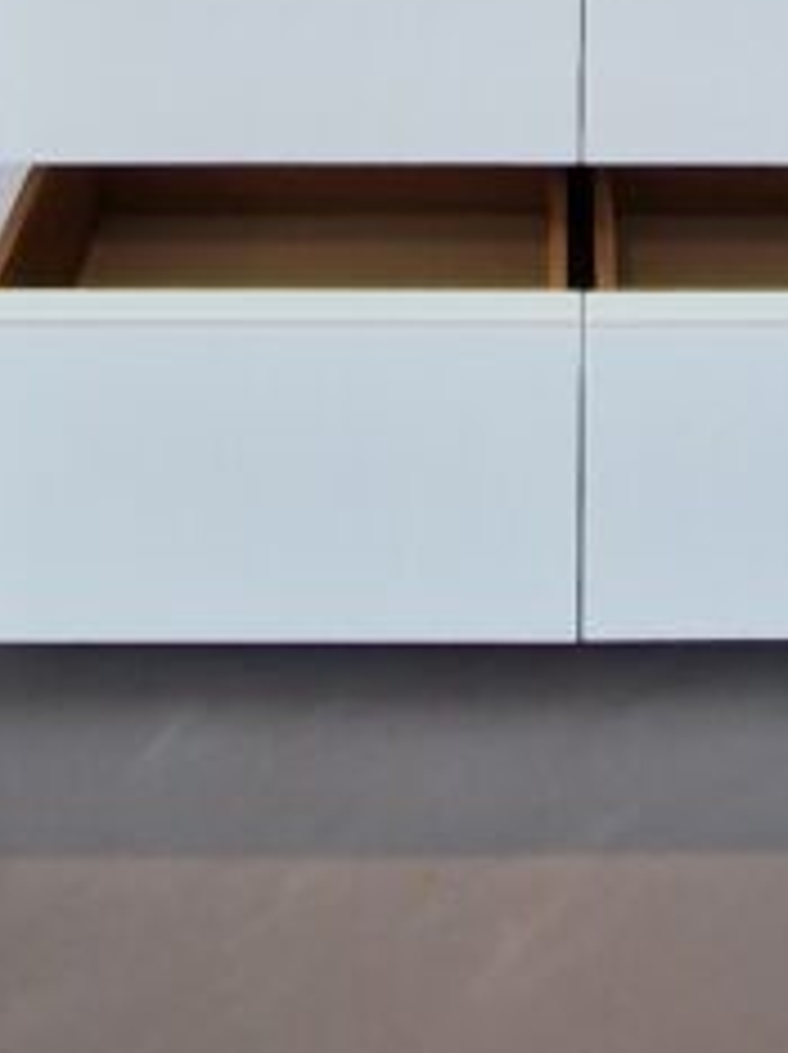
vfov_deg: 21.4
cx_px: 603
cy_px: -860
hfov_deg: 25.3
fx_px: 1733
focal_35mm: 57
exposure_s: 1/50
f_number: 2.2
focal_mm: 2.2
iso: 100
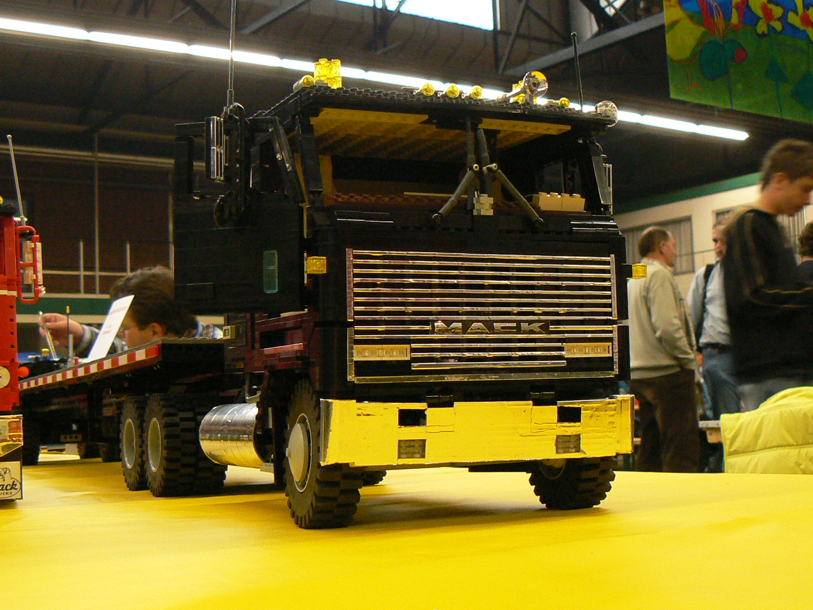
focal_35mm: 50
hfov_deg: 38.2
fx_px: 1174
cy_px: 305
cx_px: 406
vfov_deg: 29.1
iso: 200
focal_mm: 6.2
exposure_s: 1/15
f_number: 2.8
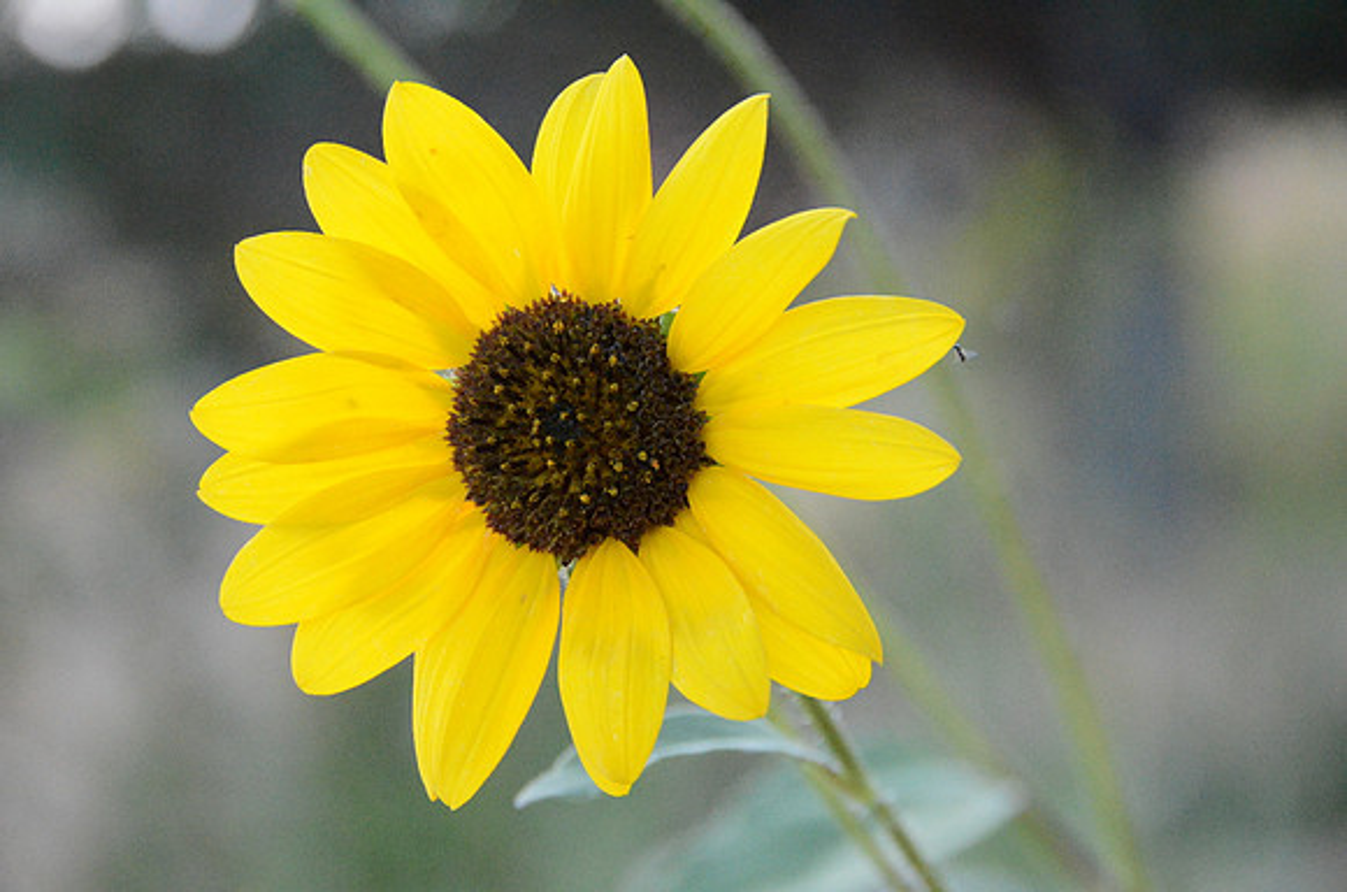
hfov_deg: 12.3
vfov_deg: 8.1
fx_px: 6272
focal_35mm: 168
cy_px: 446
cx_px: 674
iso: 6400
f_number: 8
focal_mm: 112
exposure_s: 1/1000
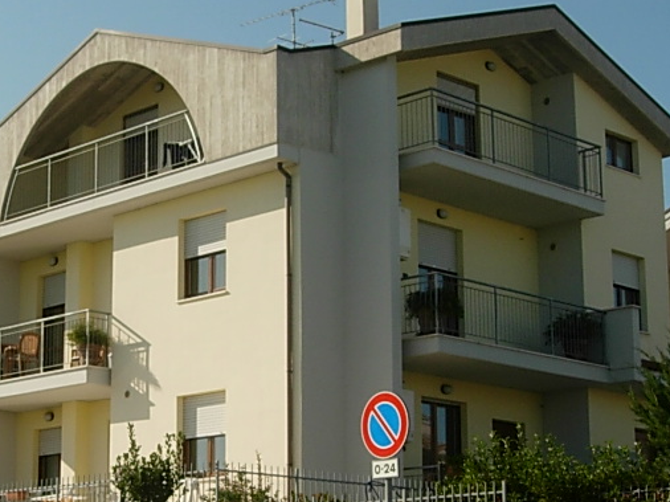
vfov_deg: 17.7
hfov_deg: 23.3
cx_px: 168
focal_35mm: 83
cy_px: 303
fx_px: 1606
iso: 79
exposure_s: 1/813
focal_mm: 8.5
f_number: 4.9
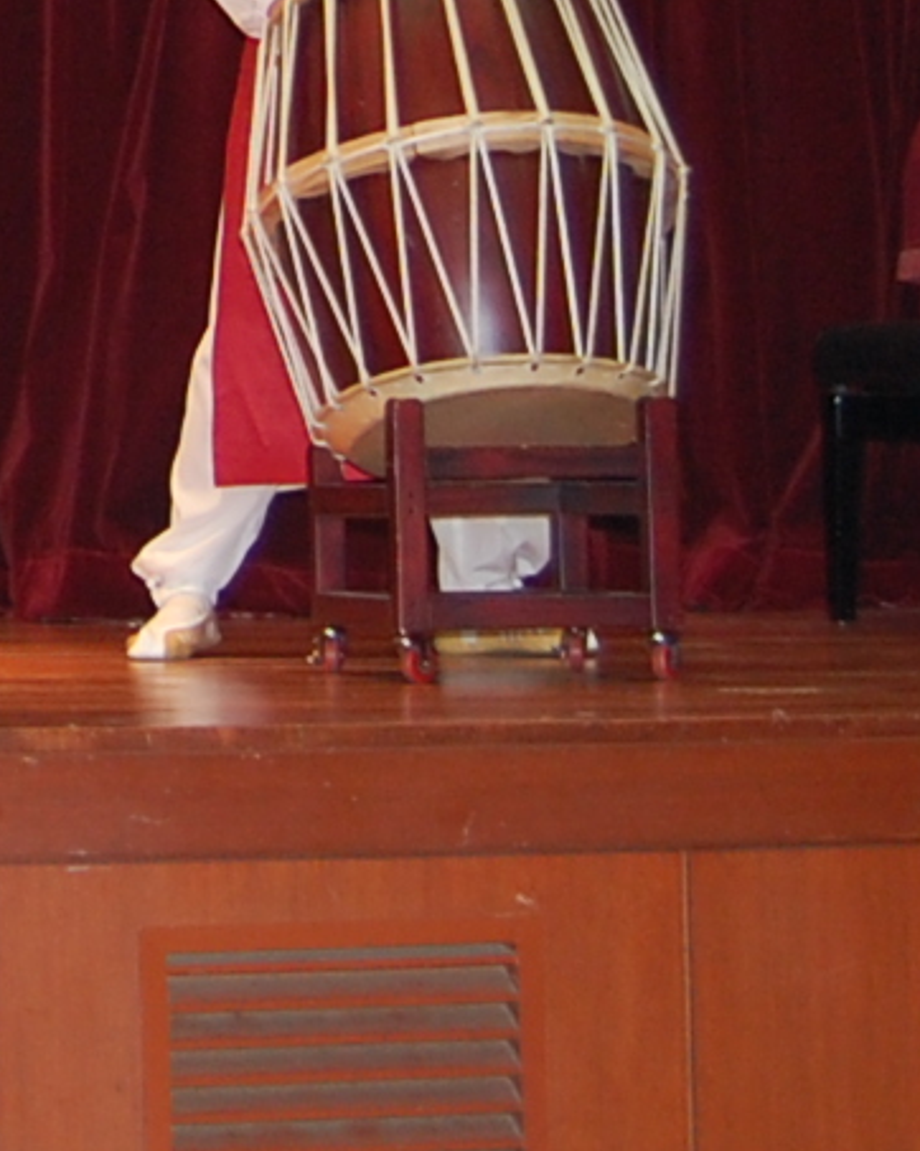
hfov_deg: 8.7
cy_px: -361
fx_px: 5722
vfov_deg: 11.2
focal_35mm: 168
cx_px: -867
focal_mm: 24
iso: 500
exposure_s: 1/60
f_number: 4
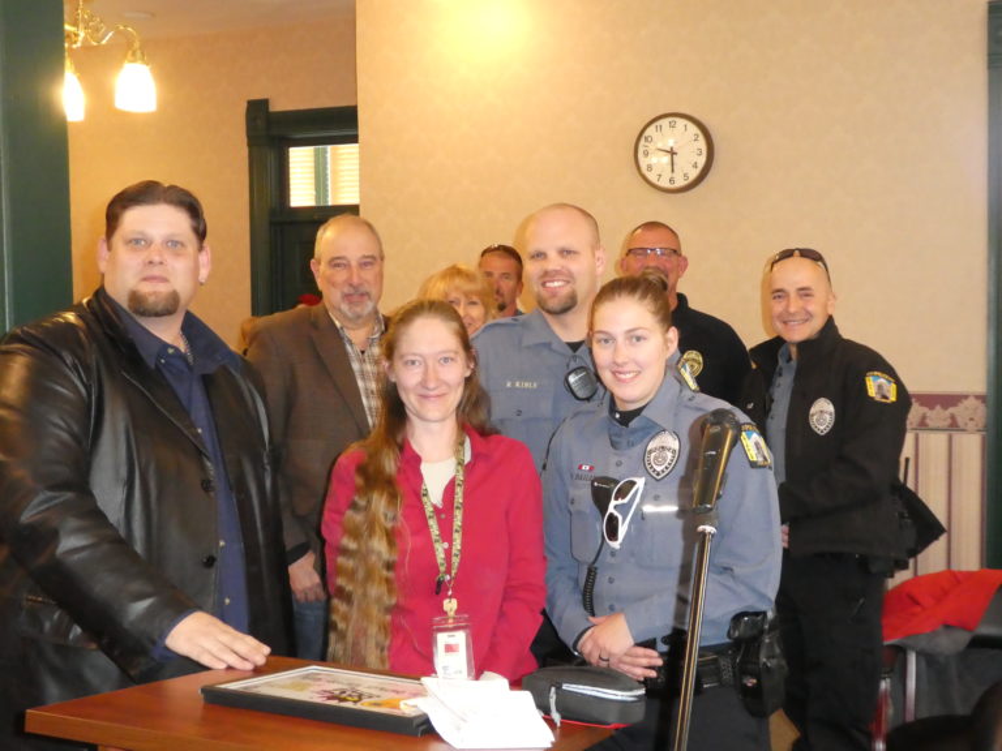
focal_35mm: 44
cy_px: 376
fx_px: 1274
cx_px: 501
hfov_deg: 42.9
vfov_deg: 32.9
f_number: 3.9
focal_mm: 7.8
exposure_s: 1/60
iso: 1600
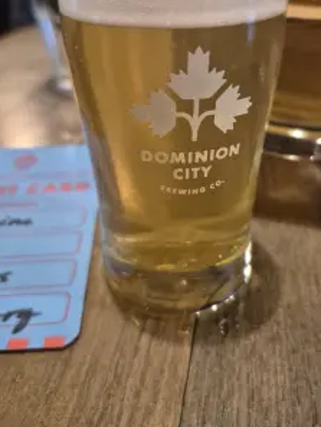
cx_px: 191
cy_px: 177
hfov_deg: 45.2
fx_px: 383
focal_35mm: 31
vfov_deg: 58.0
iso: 1000
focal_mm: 5.4
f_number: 1.8
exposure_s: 1/60
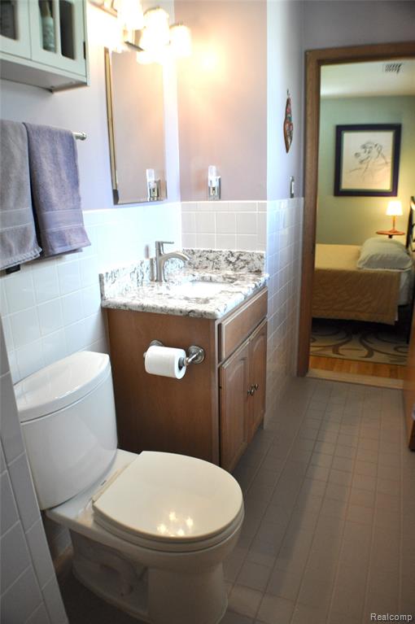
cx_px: 208
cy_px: 312
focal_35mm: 30
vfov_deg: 62.0
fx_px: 520
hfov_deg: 43.5
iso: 800
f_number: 3.8
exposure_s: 1/125
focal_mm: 20
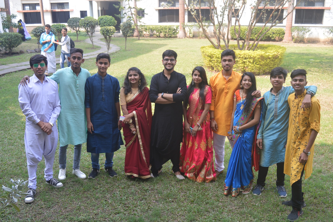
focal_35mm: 36
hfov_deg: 53.2
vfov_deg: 36.8
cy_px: 111
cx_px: 166
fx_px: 333
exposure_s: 1/125
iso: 180
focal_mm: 24
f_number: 5.6
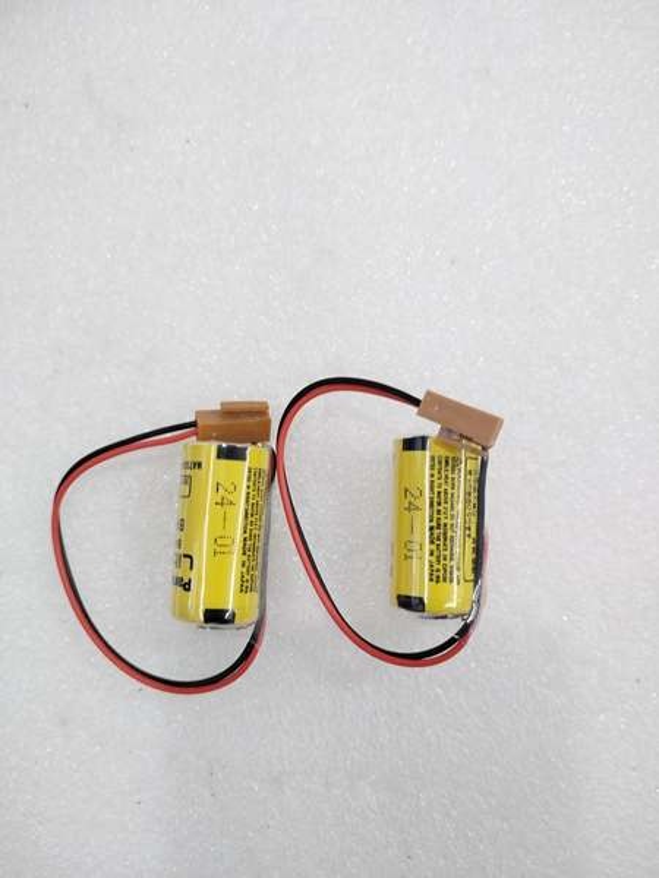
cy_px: 439
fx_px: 660
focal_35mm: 26
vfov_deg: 67.3
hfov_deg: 53.1
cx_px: 330
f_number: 1.8
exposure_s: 1/30
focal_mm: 4.75
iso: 419
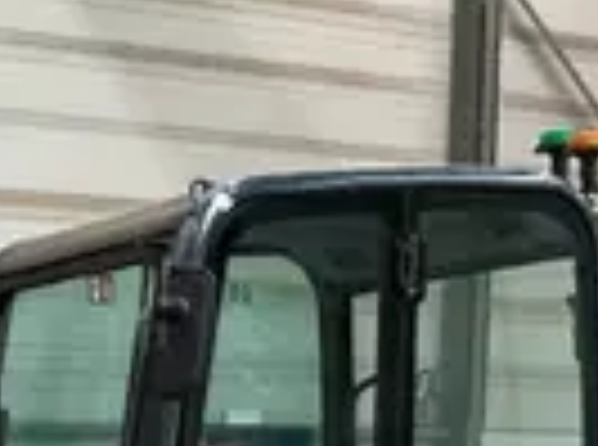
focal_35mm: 105
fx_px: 1809
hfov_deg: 17.3
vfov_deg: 12.9
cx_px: -234
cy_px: 752
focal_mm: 3
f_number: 1.8
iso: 125
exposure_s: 1/60
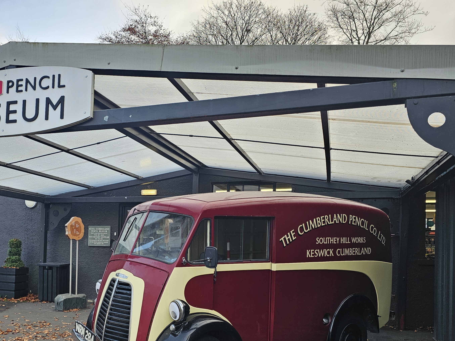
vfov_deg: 41.0
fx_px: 447
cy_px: 240
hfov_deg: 53.1
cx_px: 158
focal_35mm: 34
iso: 16
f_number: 1.7
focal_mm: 6.3
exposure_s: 1/100
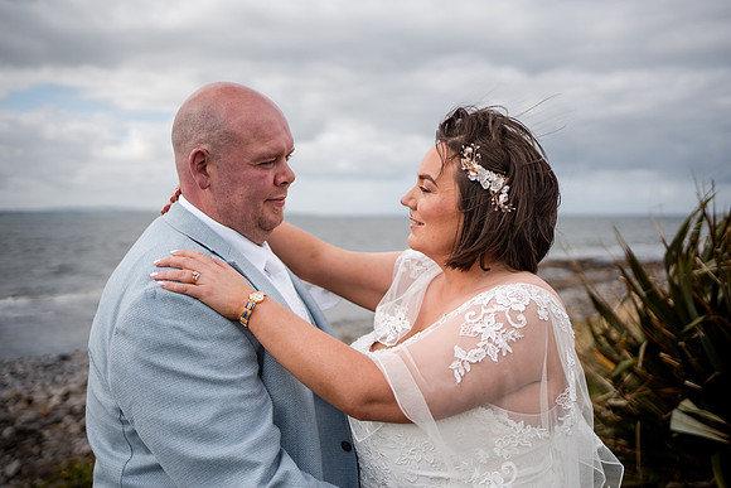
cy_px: 244
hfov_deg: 54.4
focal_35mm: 35
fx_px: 711
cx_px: 366
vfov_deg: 37.9
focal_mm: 35
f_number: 1.8
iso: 100
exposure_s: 1/8000
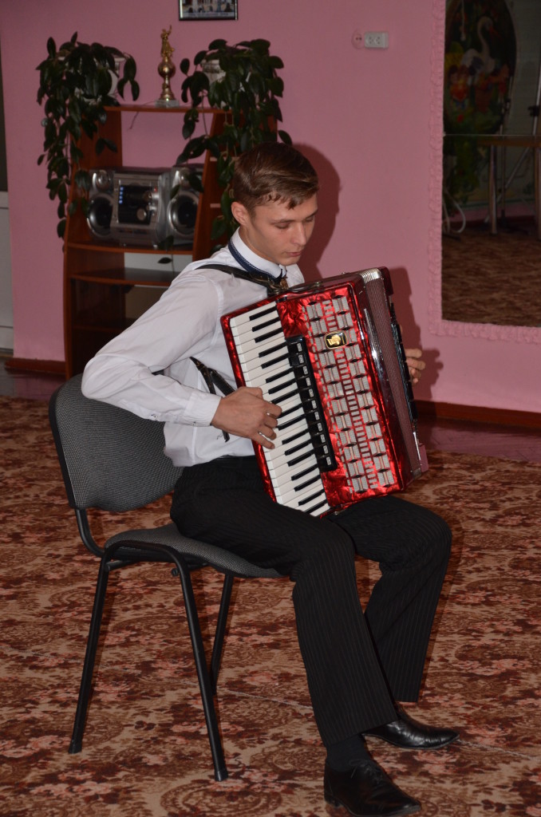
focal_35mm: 105
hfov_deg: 13.0
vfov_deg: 19.5
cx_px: 270
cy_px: 408
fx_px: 2378
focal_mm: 70
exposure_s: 1/60
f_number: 5.3
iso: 800
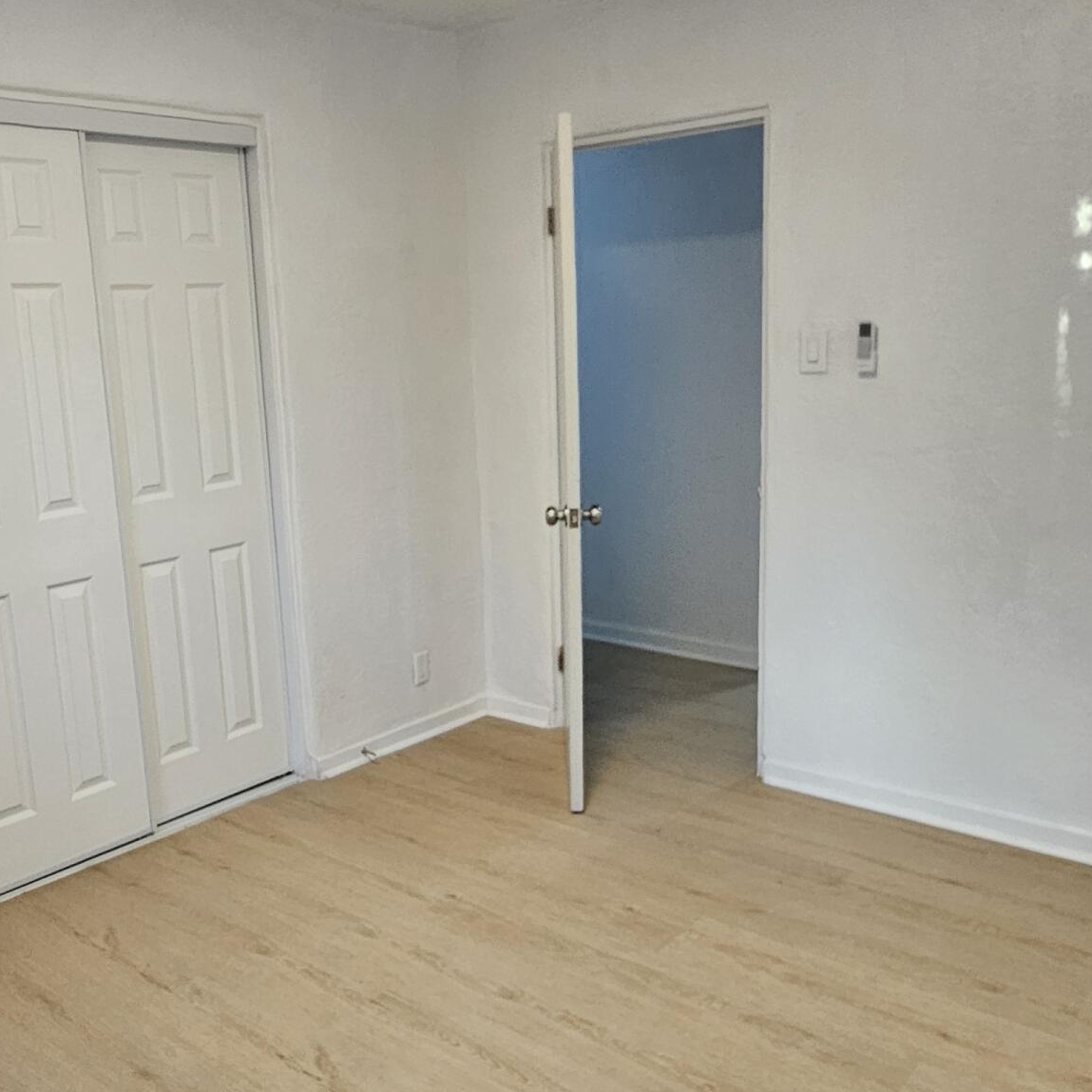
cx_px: 429
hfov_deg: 53.6
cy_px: 542
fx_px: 1071
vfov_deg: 54.0
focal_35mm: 30
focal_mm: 2.2
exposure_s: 1/60
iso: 250
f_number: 2.2
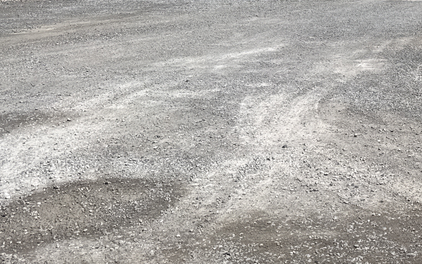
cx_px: 527
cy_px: 13
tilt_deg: -4.9
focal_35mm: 67
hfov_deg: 26.6
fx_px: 771
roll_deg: -1.5
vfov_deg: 19.0
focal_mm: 6.76
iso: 80
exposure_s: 1/8130
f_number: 1.78
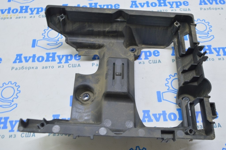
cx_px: 113
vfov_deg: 36.8
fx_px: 226
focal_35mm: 36
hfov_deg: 53.2
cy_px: 75
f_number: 5.6
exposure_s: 1/20
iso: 400
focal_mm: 24
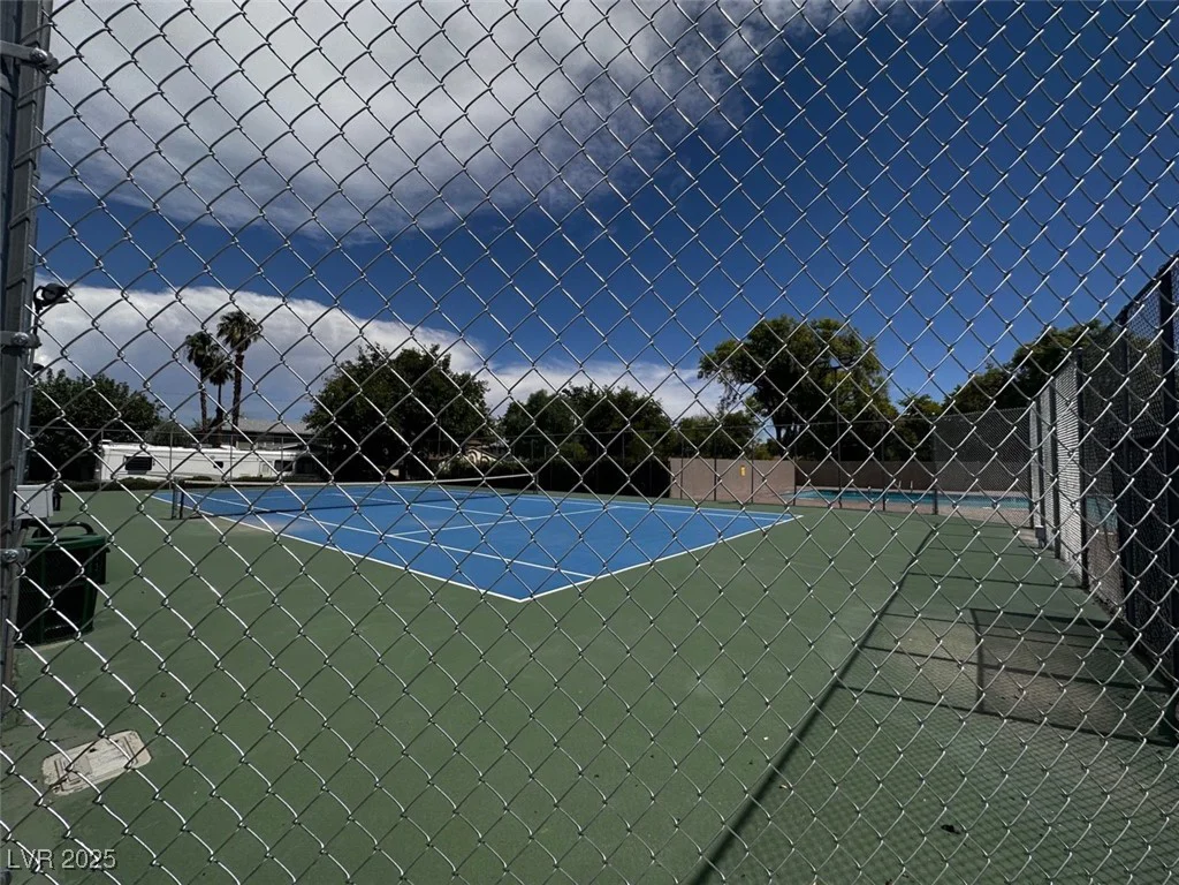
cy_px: 442
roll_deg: -0.9
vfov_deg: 85.7
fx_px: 477
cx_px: 590
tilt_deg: +2.9
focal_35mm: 14
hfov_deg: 102.1
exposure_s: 1/3040
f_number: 2.2
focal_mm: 2.22
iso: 40
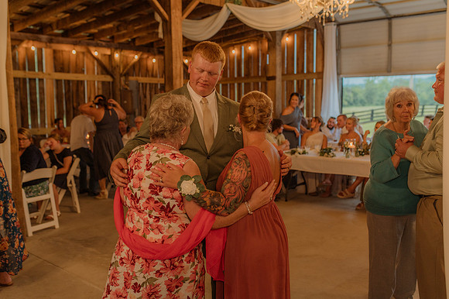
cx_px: 224
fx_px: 436
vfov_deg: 37.8
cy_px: 150
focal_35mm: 35
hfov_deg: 54.5
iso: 640
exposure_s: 1/200
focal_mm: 35
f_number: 2.5
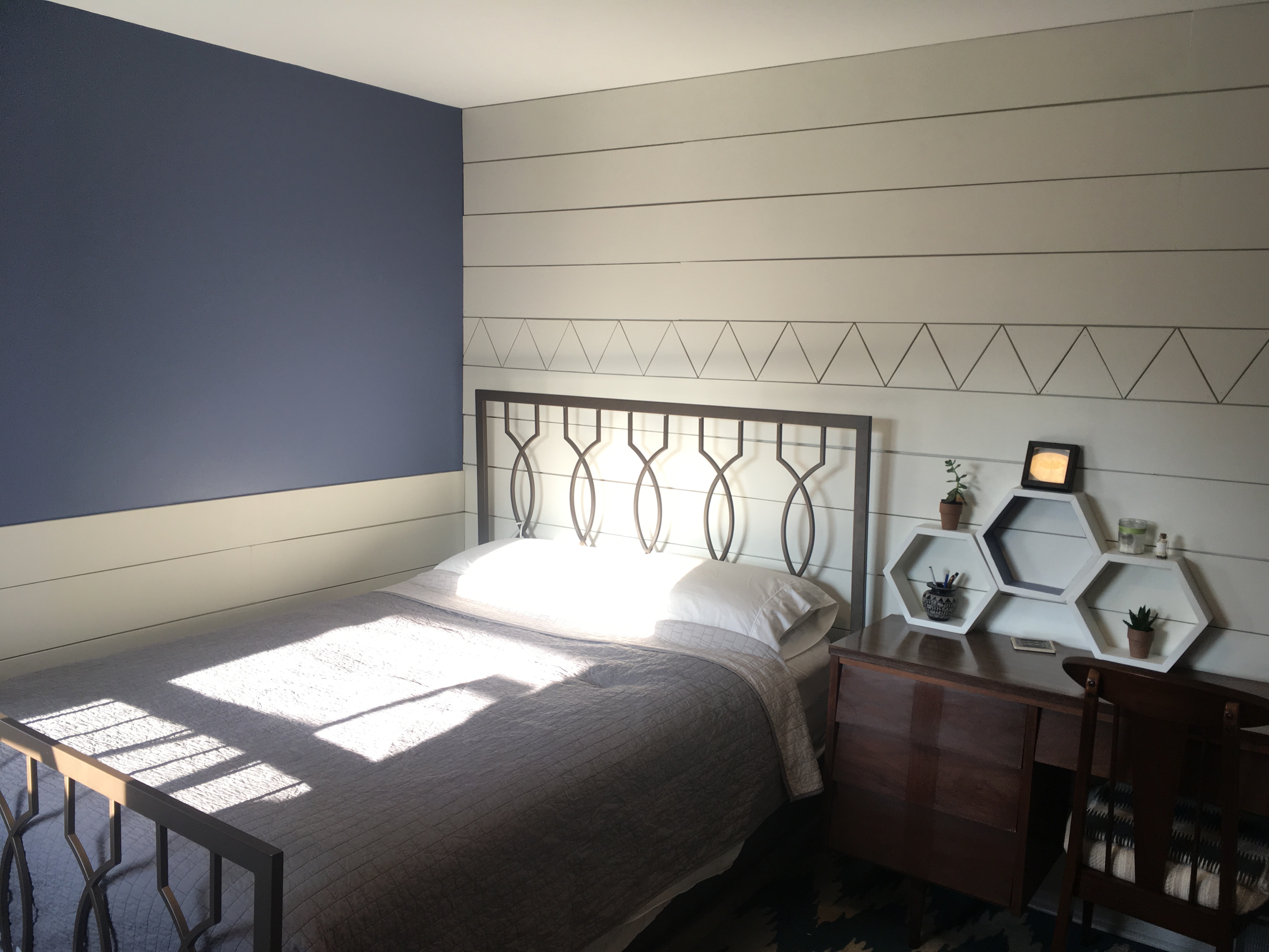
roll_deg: -1.0
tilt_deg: -7.9
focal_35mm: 29
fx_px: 1063
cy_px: 476
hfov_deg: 61.7
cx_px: 634
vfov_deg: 48.2
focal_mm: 4.15
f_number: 2.2
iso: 32
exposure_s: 1/60
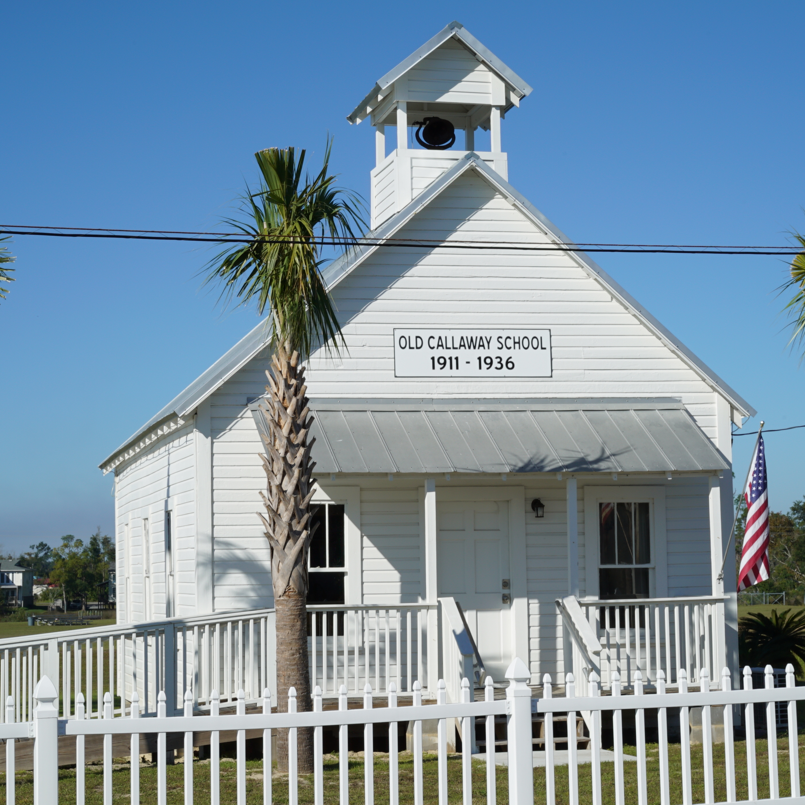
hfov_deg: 24.3
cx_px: 378
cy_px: 405
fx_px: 1868
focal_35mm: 71
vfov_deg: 24.3
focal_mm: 55
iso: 100
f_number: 22
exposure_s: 1/60
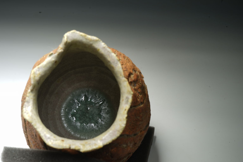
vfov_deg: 27.0
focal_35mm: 50
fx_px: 337
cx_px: 122
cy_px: 81
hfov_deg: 39.6
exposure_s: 1/1.43
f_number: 16
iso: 50
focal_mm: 50
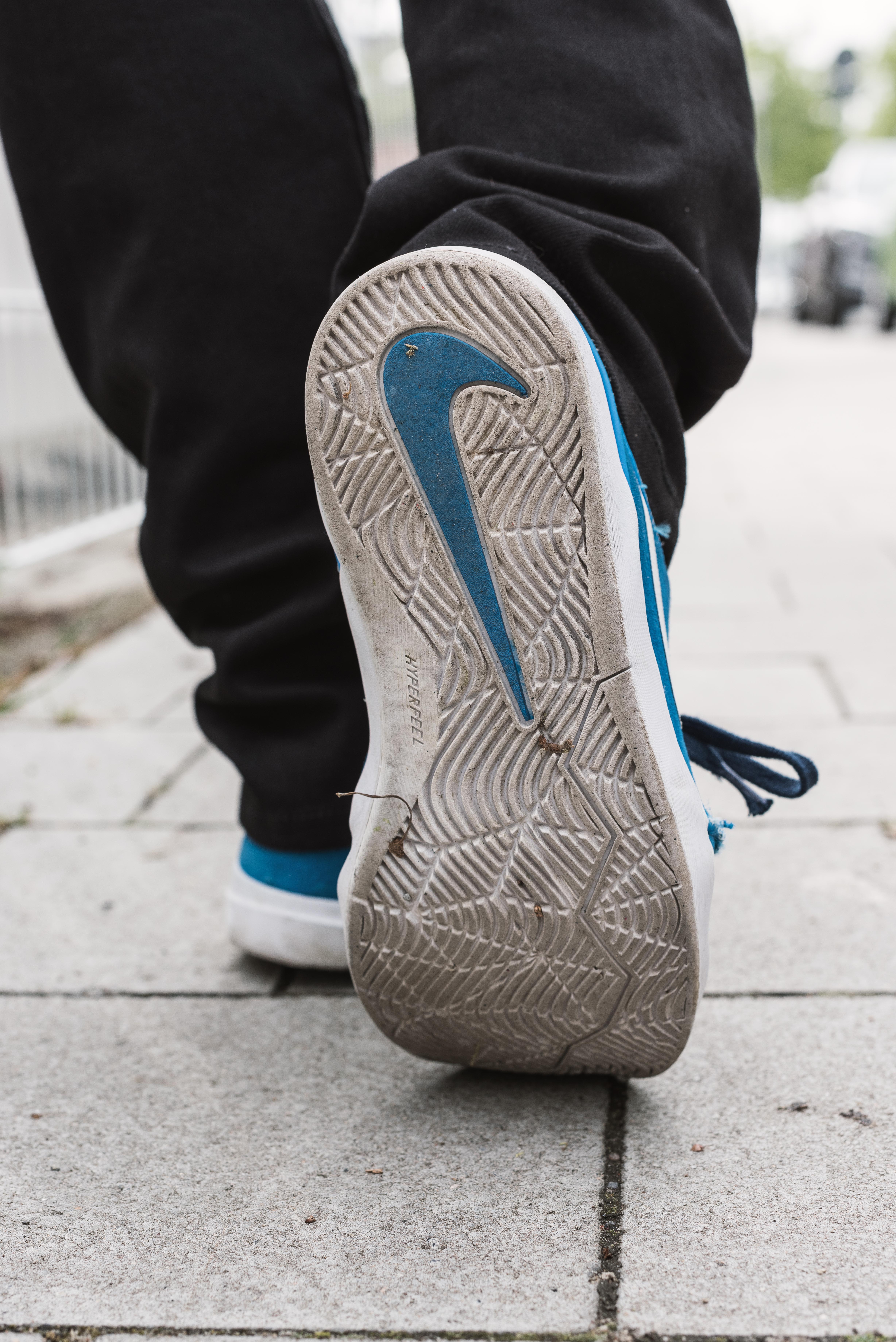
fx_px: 1865
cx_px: 448
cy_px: 671
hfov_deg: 27.0
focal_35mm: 50
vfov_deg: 39.6
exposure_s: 1/320
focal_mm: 50
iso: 250
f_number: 6.3
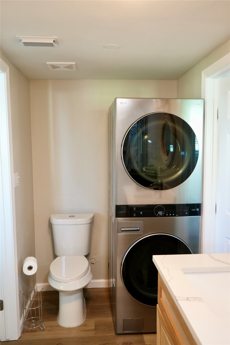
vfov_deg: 60.3
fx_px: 297
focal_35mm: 31
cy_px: 172
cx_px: 115
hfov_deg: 42.3
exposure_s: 1/40
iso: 800
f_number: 4.5
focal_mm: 31
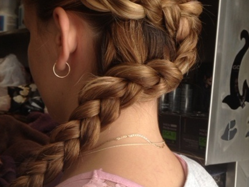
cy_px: 106
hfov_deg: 36.8
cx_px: 122
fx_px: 374
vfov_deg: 28.0
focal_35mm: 52
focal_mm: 4.28
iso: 64
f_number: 2.4
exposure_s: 1/60
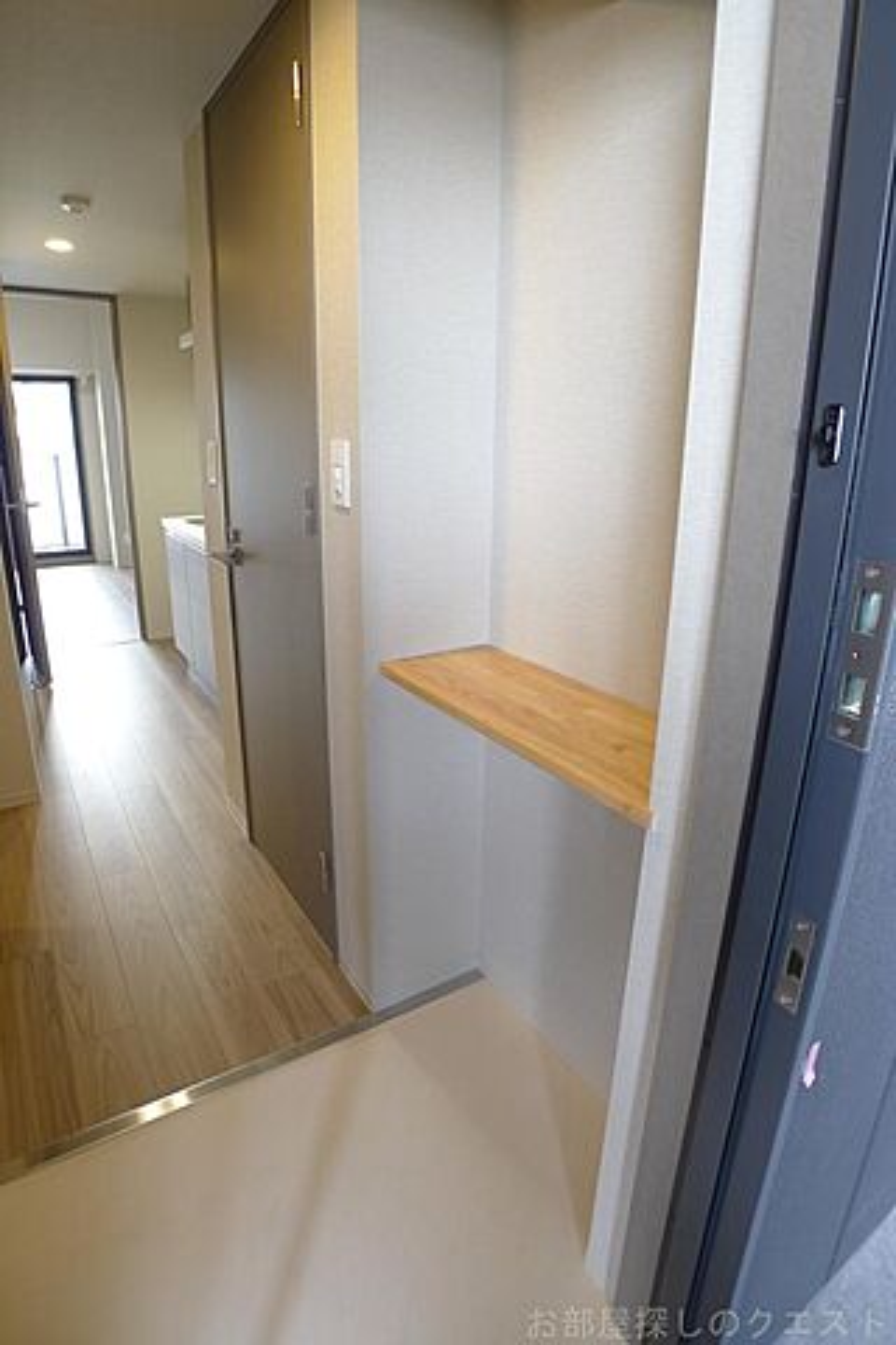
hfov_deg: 53.1
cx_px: 448
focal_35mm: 24
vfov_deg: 73.7
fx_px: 896
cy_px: 672
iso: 80
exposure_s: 1/15
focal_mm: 5.1
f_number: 2
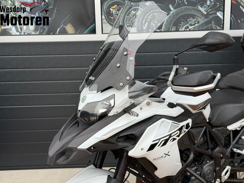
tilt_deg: -11.8
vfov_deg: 30.3
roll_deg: +1.7
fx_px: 338
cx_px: 122
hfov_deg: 39.7
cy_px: 92
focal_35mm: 48
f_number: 1.78
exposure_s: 1/687
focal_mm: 6.76
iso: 64
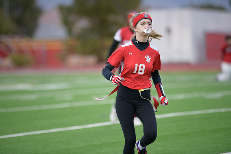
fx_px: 1925
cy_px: 77
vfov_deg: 4.6
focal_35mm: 300
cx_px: 116
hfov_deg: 6.9
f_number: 2.8
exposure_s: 1/2500
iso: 3600
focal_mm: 300
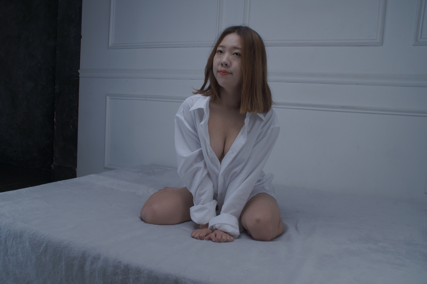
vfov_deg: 40.0
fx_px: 391
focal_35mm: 33
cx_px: 214
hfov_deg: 57.2
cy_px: 142
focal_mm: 22
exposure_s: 1/125
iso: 200
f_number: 5.6
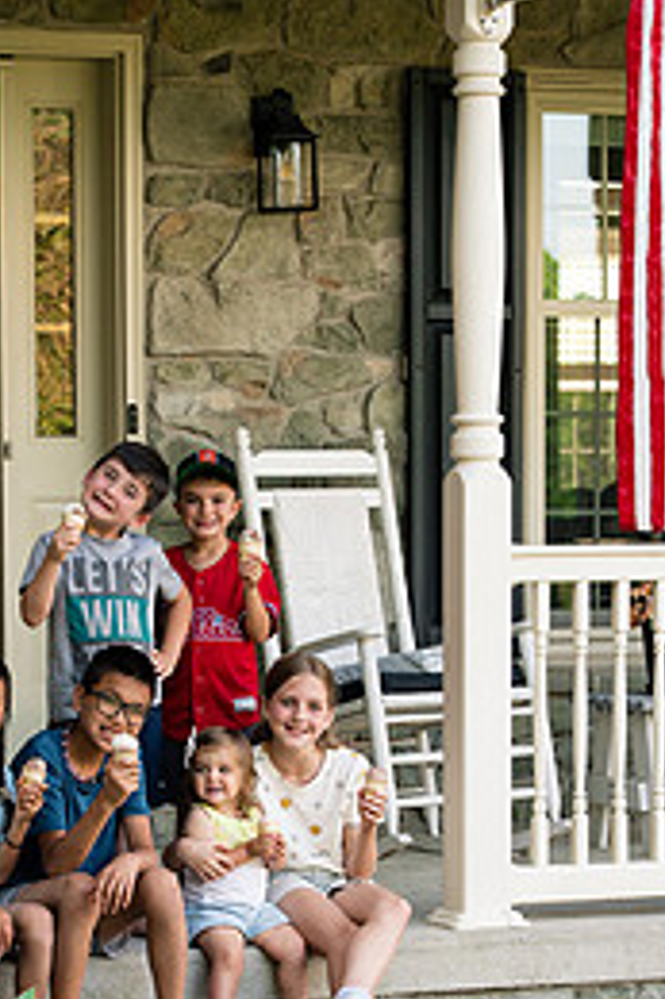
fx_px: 4078
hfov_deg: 9.3
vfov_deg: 13.9
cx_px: 258
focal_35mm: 147
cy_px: 734
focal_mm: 85
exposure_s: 1/250
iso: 640
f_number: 6.3
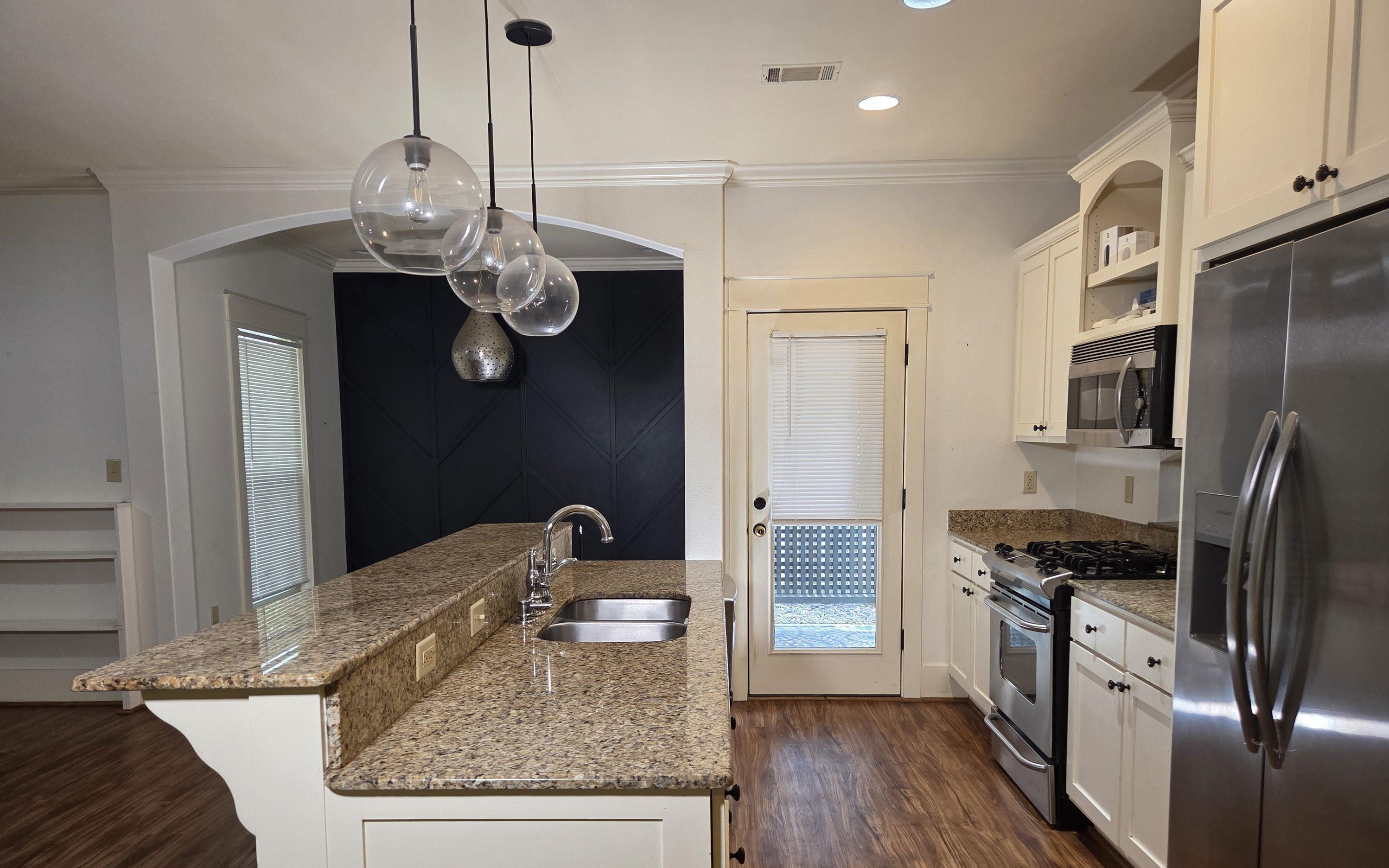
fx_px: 946
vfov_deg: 49.0
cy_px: 515
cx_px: 690
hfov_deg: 72.5
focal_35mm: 25
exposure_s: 1/120
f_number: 1.8
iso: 250
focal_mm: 5.4
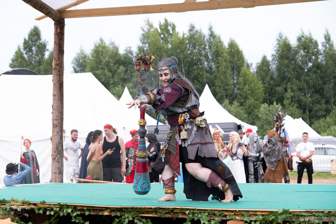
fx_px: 681
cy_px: 112
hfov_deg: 27.7
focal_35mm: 73
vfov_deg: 18.7
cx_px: 168
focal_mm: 48.5
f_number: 3.6
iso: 320
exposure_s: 1/1000
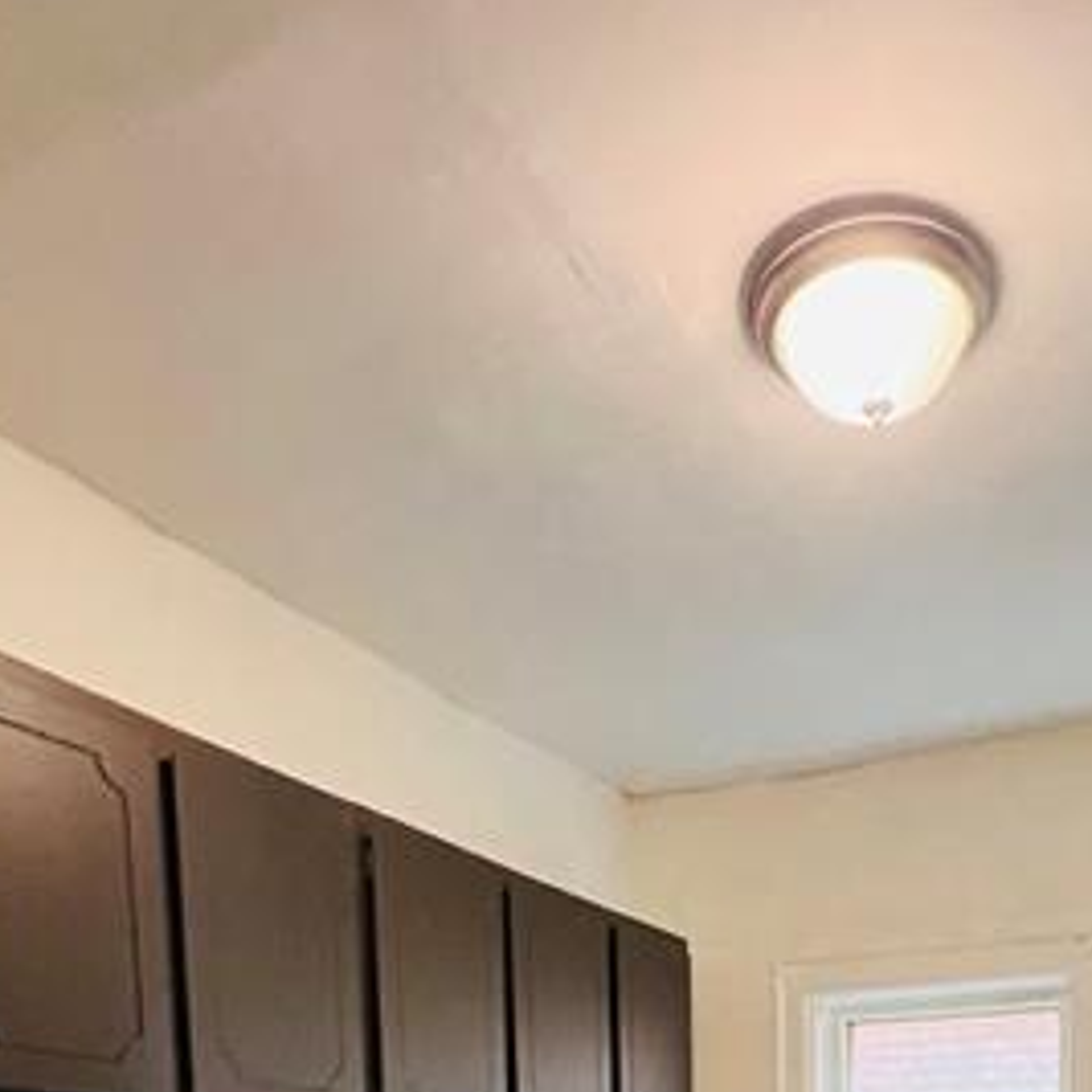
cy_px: 1419
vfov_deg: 34.8
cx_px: 798
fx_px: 1178
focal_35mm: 33
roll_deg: +0.1
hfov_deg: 48.1
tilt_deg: -8.1
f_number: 1.8
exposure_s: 1/60
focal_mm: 1.57
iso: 640
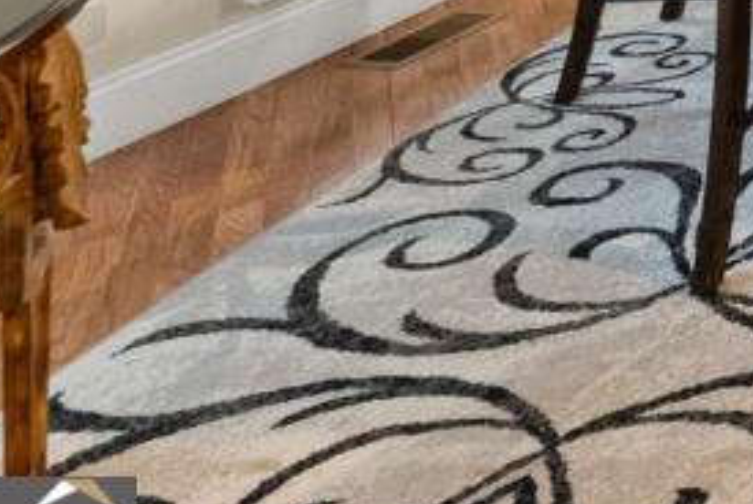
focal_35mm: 61
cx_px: 1448
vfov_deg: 16.7
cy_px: -511
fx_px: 1277
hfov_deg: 20.0
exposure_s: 1/8
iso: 800
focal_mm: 14
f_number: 7.1
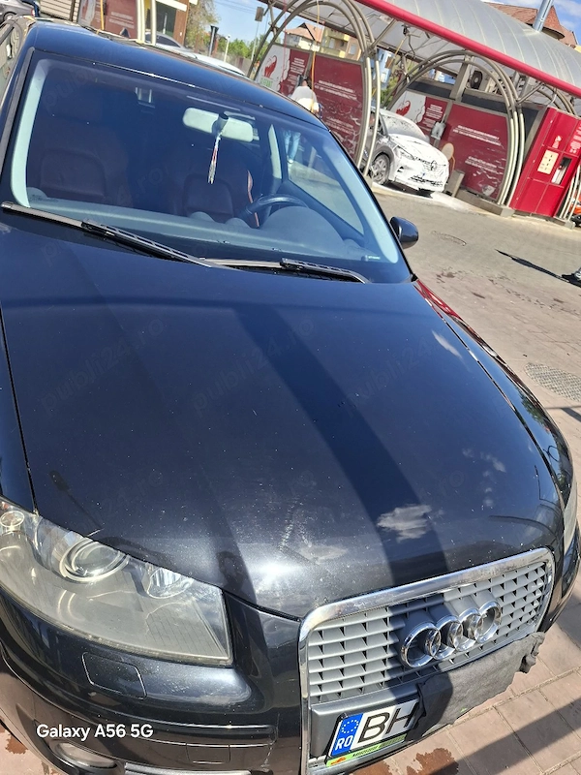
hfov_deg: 58.9
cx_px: 290
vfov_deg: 73.9
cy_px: 388
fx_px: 515
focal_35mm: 23
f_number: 1.8
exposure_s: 1/1111
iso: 50
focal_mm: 5.54
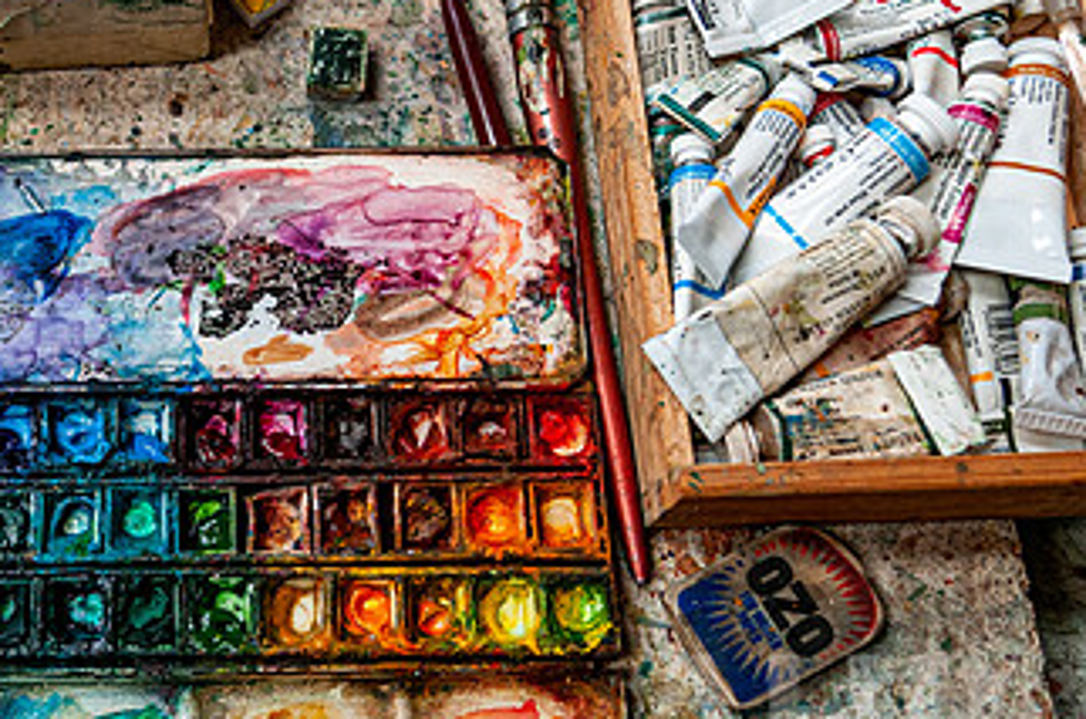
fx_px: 1384
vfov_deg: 29.1
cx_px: 179
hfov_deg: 40.6
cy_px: 360
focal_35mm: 46
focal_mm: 17
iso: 200
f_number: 2.8
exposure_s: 1/100
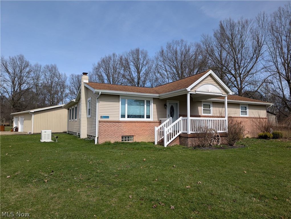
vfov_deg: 56.9
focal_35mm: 24
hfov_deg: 71.5
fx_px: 202
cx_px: 146
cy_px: 110
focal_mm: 6.9
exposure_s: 1/1271
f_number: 1.68
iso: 19
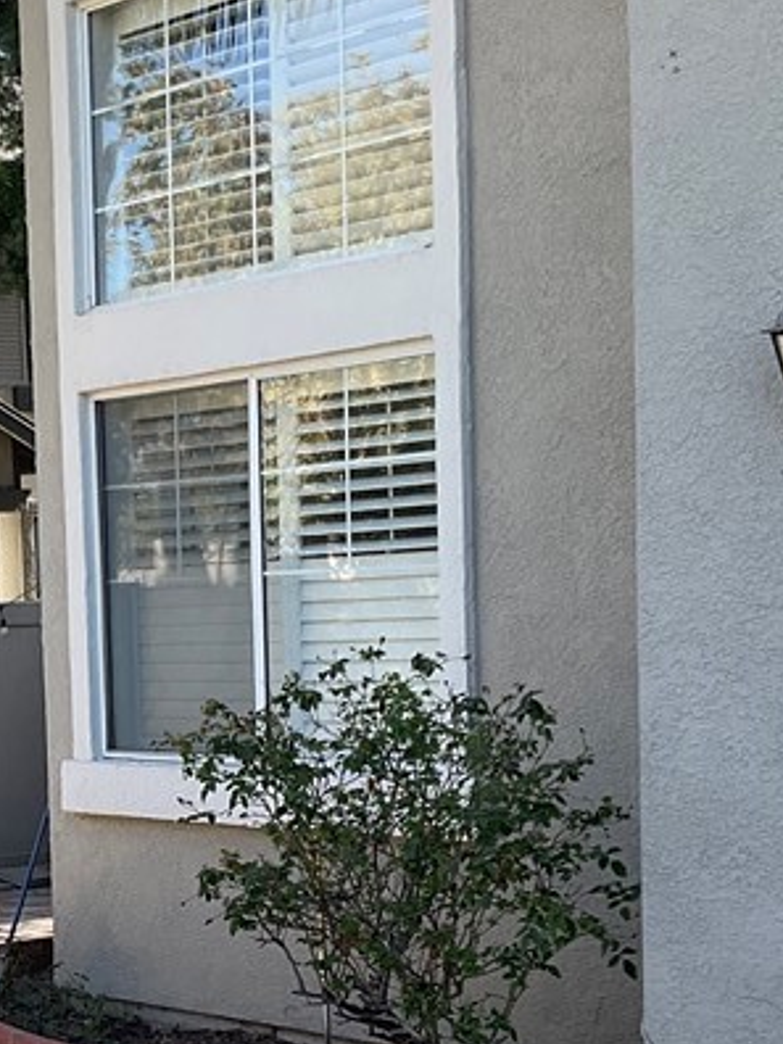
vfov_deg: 25.6
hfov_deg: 18.8
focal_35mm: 75
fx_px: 2262
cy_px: 820
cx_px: -95
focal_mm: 3
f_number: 1.8
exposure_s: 1/338
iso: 16
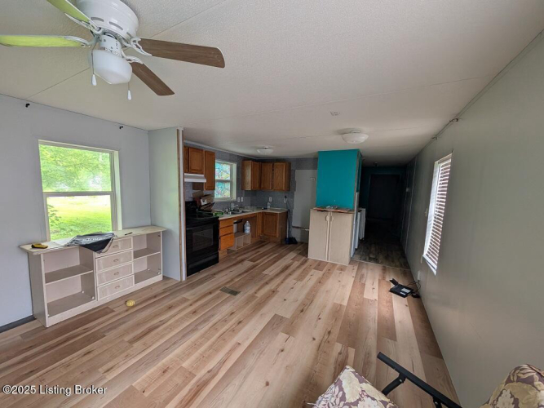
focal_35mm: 12
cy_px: 204
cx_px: 272
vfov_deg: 94.5
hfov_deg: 110.5
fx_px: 189
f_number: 1.7
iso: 68
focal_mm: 2.02
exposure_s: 1/53
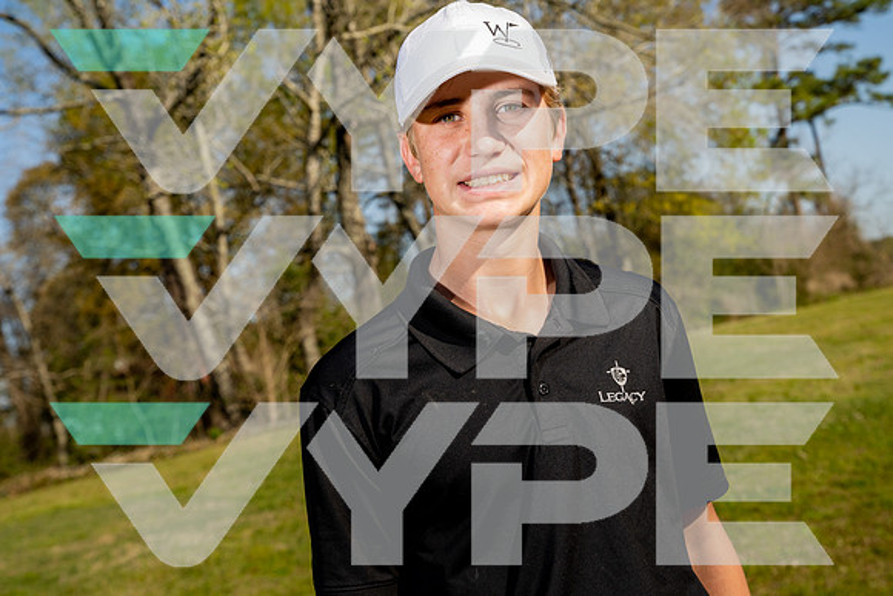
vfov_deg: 24.6
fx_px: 1365
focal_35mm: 55
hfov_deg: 36.2
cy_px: 298
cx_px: 446
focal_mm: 55
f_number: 7.1
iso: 100
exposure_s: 1/250
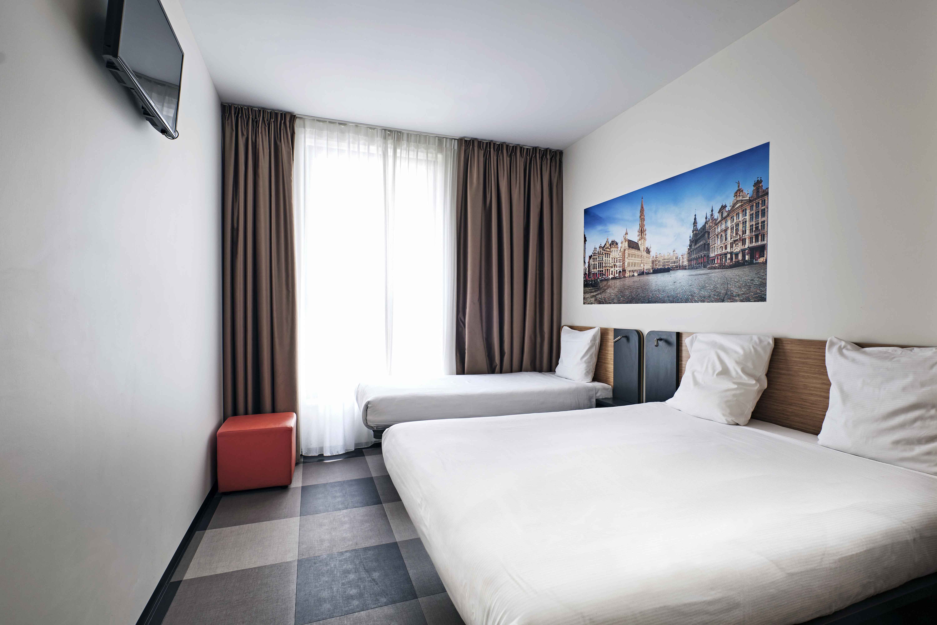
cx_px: 468
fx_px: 416
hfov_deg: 96.7
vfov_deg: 73.7
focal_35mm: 16
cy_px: 312
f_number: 11
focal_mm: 10.5
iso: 200
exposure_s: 1/1.59
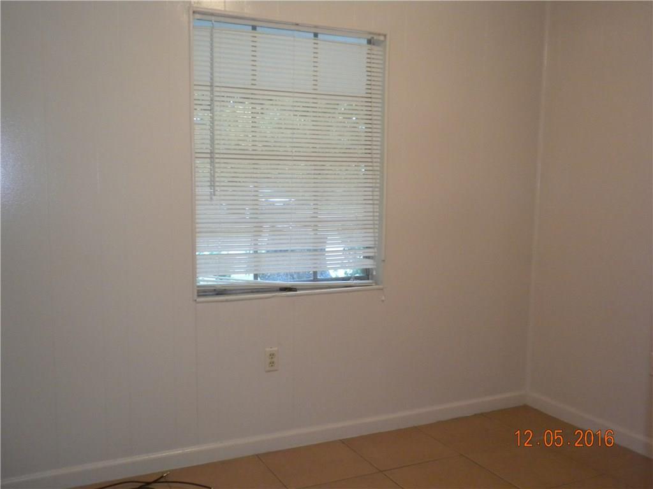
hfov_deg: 50.1
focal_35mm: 37
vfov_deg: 38.7
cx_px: 326
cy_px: 244
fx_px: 698
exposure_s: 1/30
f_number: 3.5
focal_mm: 6.6
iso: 400
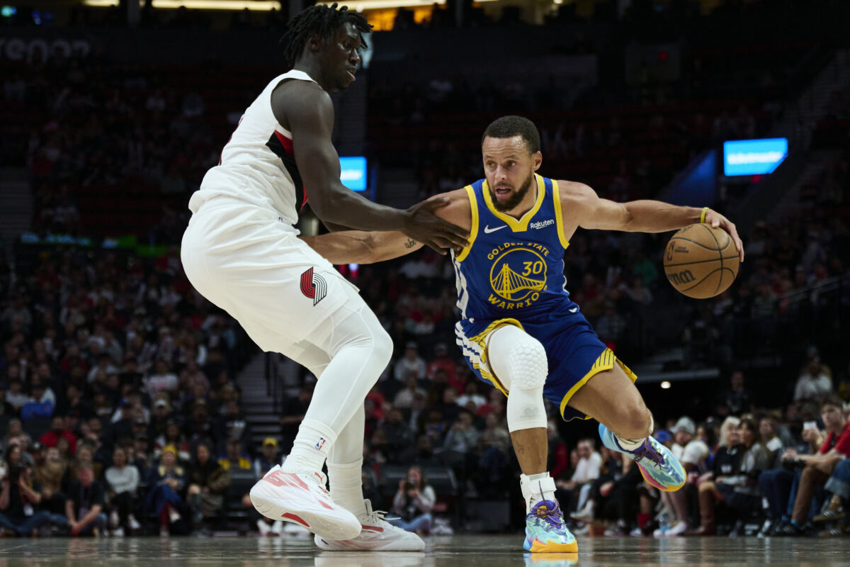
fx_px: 1511
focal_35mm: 64
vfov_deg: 21.2
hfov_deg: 31.4
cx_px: 425
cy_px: 284
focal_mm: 64
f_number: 2.8
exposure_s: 1/1919
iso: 2500
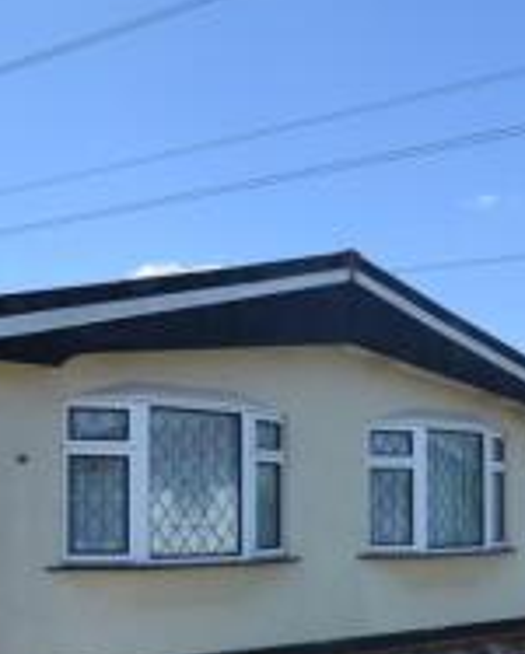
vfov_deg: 41.9
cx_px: 214
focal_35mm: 43
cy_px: 470
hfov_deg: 34.8
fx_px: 834
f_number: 7.1
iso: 100
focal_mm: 12
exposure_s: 1/250
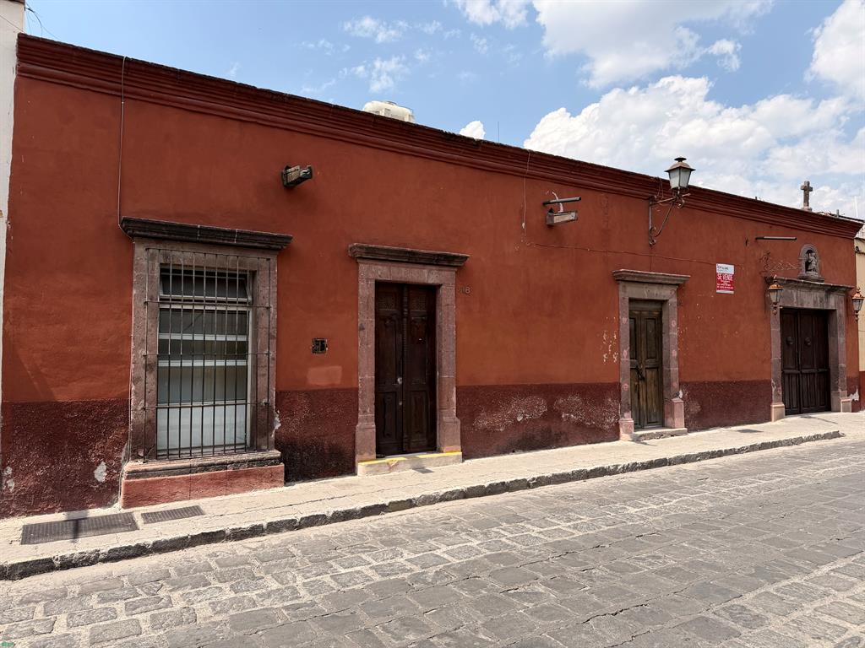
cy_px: 324
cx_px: 432
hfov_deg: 71.6
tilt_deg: +3.0
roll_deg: +0.1
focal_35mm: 24
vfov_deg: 56.8
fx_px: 600
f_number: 1.78
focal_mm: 6.76
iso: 80
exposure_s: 1/3145
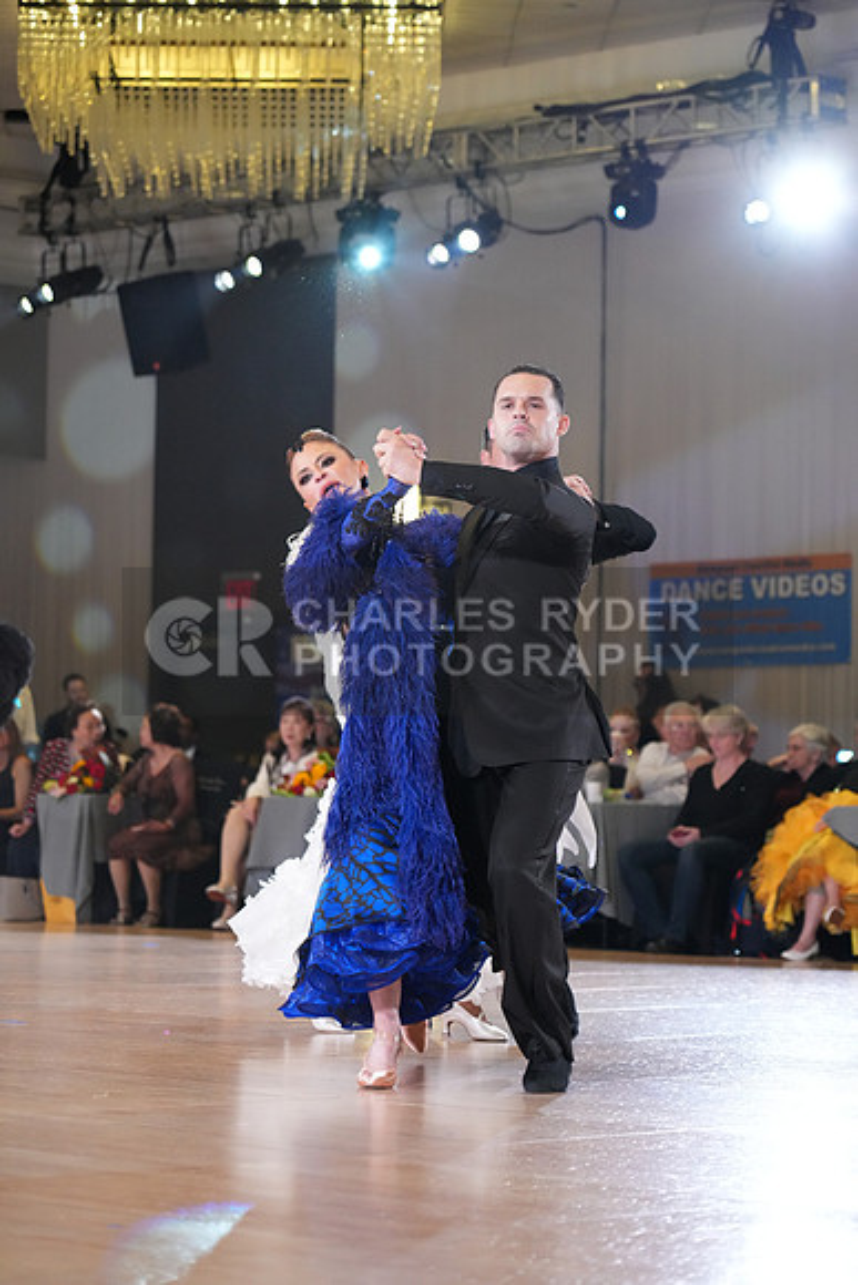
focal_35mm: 105
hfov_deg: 13.0
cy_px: 642
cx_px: 429
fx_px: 3751
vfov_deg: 19.5
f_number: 4
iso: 5000
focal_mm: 105
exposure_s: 1/500
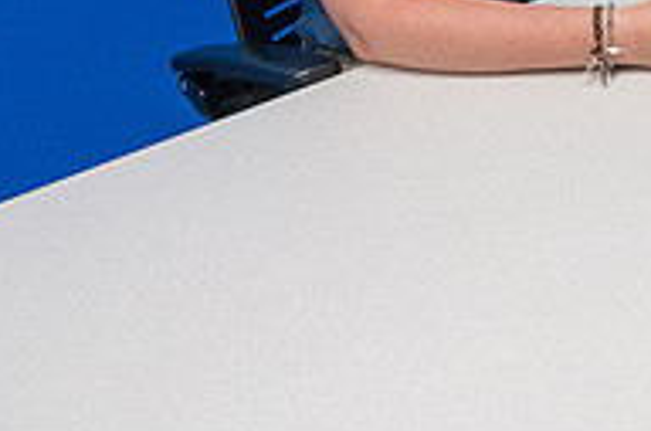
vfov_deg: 17.2
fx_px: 1353
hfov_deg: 24.3
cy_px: -97
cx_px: 802
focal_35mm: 75
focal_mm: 24
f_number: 4
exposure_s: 1/250
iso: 1000
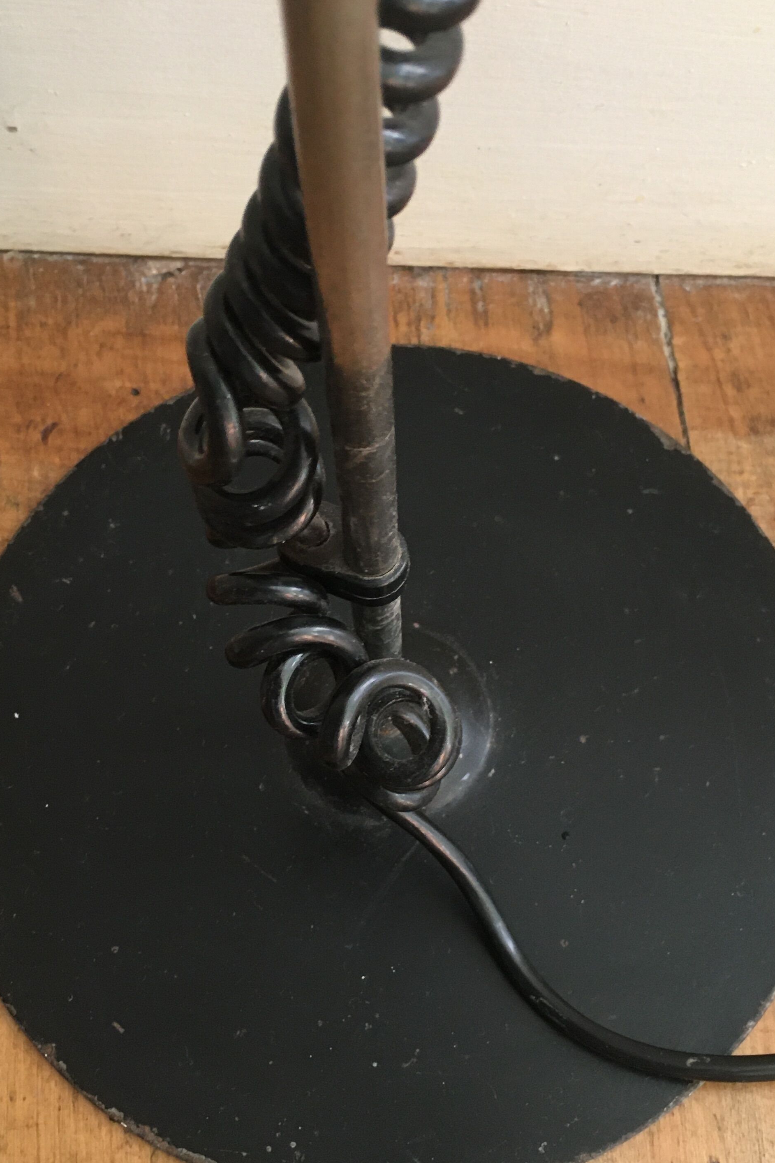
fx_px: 1389
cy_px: 630
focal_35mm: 43
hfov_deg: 31.2
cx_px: 376
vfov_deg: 45.4
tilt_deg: -65.7
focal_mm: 4.15
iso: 160
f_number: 2.2
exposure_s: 1/33
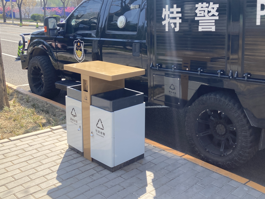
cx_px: 167
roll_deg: -1.1
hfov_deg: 47.4
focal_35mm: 39
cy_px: 75
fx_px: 299
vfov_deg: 36.6
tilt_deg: -11.0
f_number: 1.8
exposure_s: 1/640
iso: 20
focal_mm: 3.99
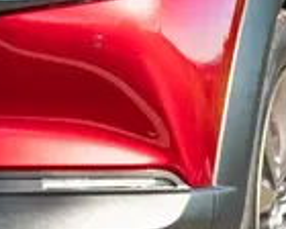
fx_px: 7948
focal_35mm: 939
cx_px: 49
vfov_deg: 1.6
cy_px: -147
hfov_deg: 2.1
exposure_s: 1/1250
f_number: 2.8
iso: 400
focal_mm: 117
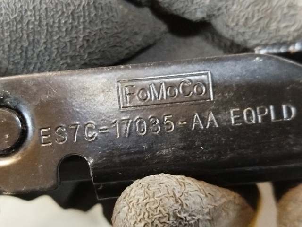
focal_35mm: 48
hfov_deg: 39.7
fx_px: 419
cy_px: 114
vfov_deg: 30.3
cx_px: 151
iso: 1000
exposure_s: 1/17
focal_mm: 5.31
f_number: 1.7
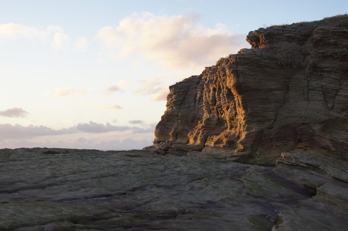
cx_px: 174
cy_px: 116
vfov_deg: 20.1
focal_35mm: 68
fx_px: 652
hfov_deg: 29.9
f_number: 5.6
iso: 100
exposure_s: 1/80
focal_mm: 45
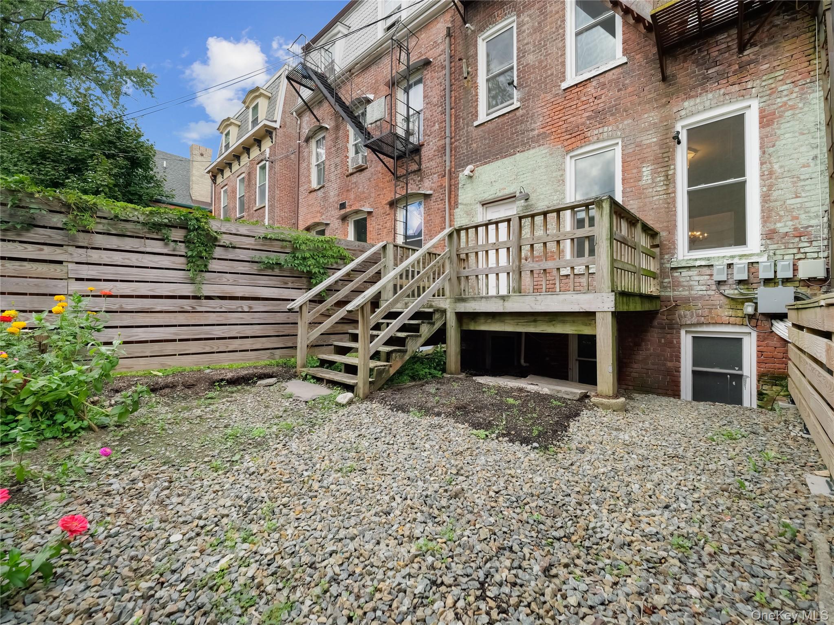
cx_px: 417
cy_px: 312
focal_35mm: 14
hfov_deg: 102.1
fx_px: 337
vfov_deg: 85.7
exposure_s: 1/100
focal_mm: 7
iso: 200
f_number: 3.5
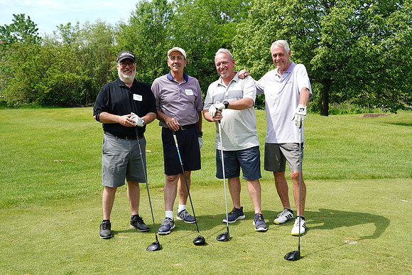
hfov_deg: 51.9
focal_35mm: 37
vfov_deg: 36.0
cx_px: 206
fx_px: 424
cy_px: 138
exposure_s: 1/200
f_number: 6.3
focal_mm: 37
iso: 80
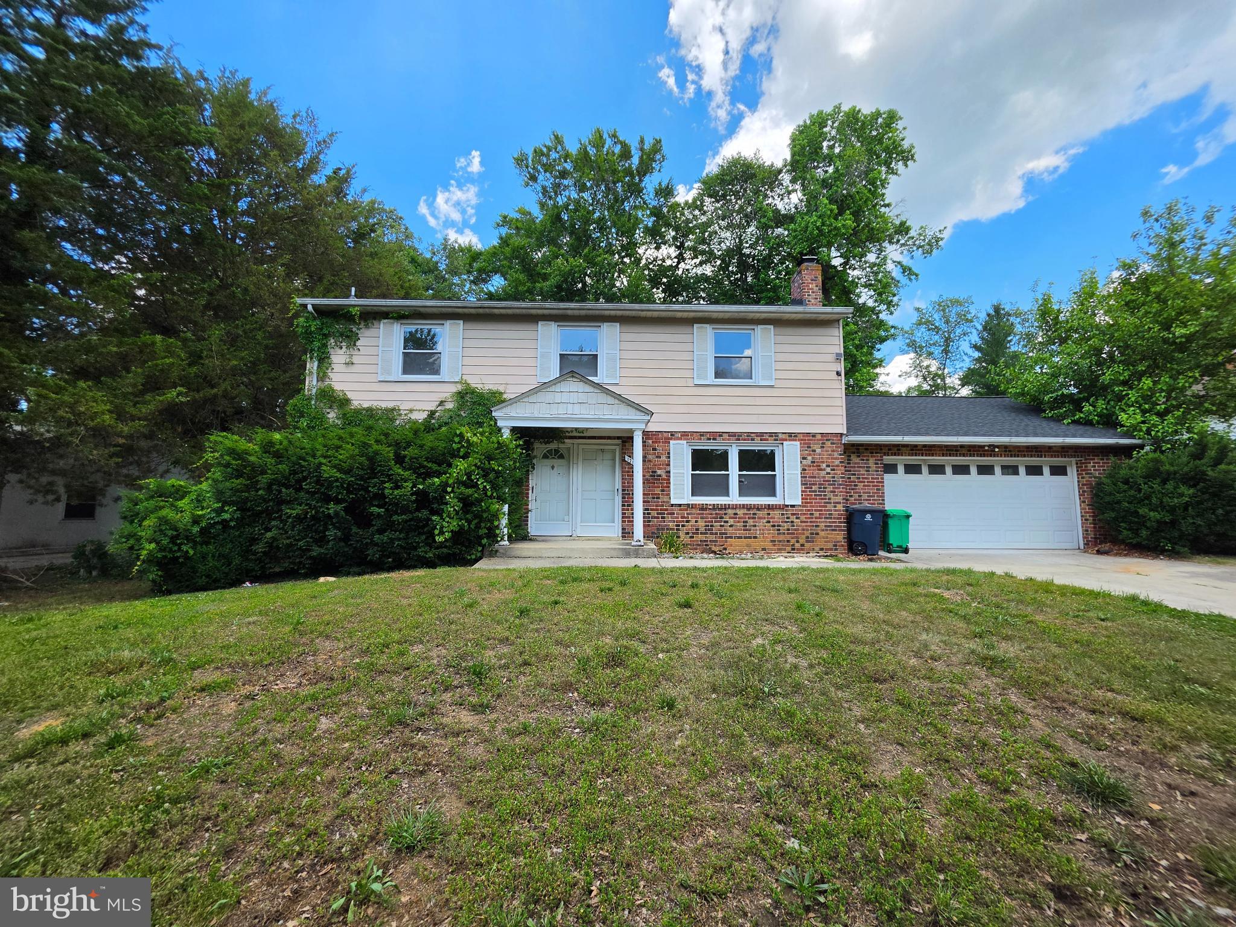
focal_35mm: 13
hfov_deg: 106.2
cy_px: 464
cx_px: 618
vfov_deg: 89.9
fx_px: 464
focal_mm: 2.2
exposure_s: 1/873
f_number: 1.9
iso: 32
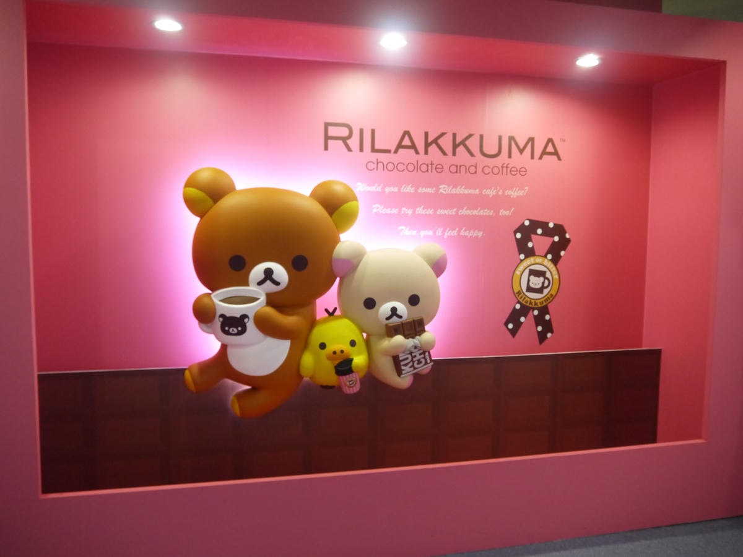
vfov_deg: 49.7
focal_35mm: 28
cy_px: 278
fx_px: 601
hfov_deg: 63.4
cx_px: 372
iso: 1000
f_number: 3.5
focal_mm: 14
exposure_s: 1/60
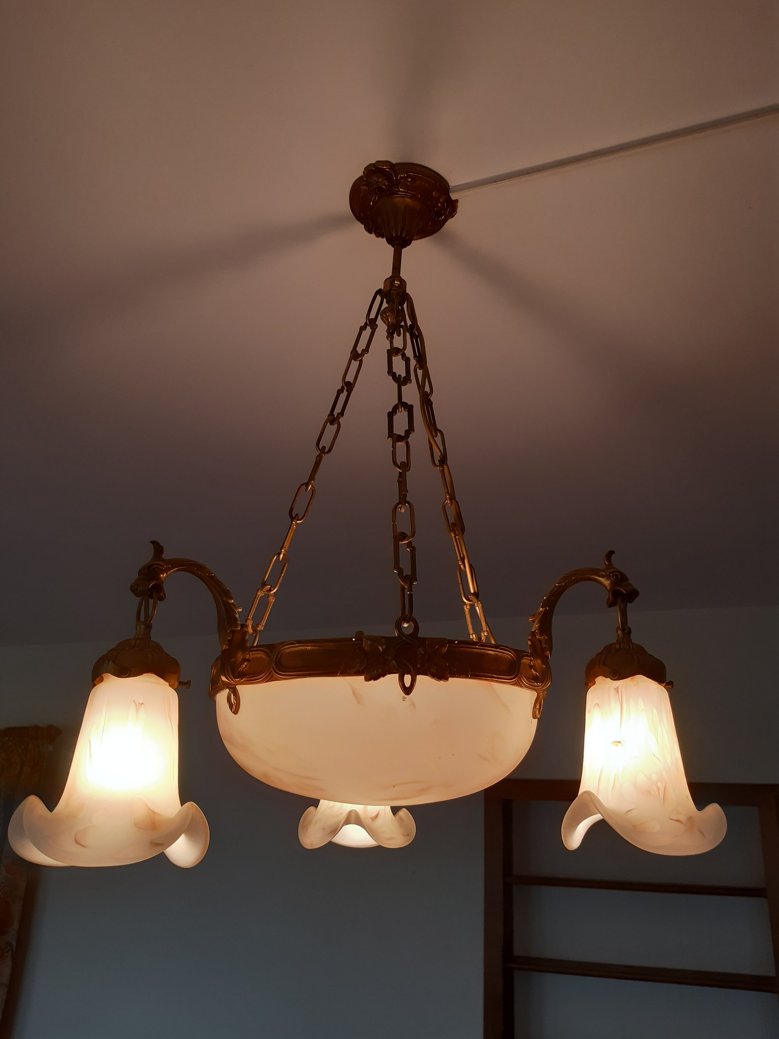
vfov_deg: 67.3
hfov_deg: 53.1
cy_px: 520
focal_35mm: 26
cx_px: 390
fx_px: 780
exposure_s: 1/100
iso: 80
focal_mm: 3.92
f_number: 1.7
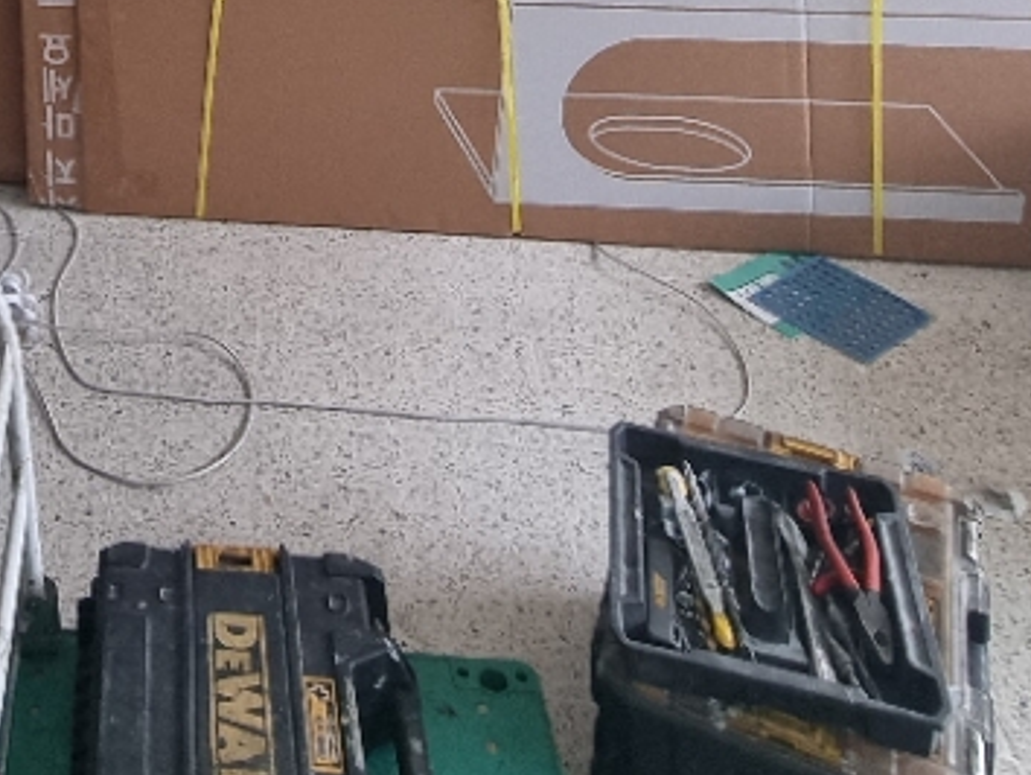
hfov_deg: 35.4
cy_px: -408
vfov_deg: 23.9
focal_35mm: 47
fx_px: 1401
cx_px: -67
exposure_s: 1/60
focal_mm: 2.2
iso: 250
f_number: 2.2
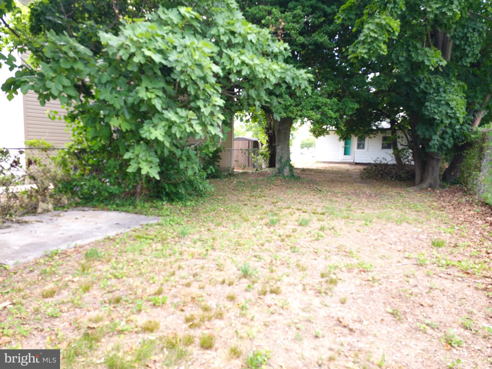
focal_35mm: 23
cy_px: 184
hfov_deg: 73.9
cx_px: 246
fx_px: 327
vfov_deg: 58.9
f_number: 1.7
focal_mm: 6.3
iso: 200
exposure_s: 1/350
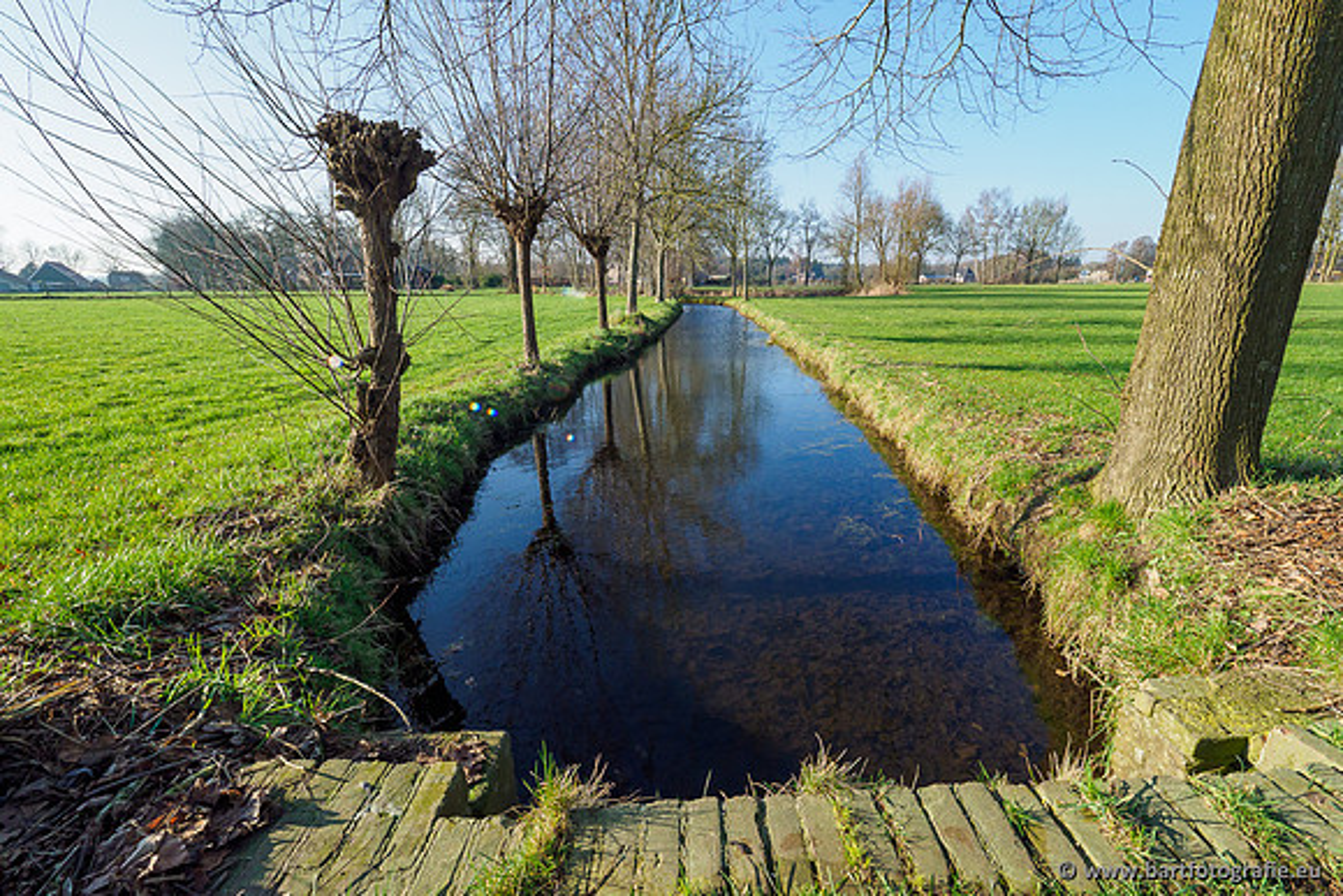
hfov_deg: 99.1
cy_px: 495
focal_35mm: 15
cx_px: 690
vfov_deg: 75.9
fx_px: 573
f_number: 8
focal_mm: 7
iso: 640
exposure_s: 1/320
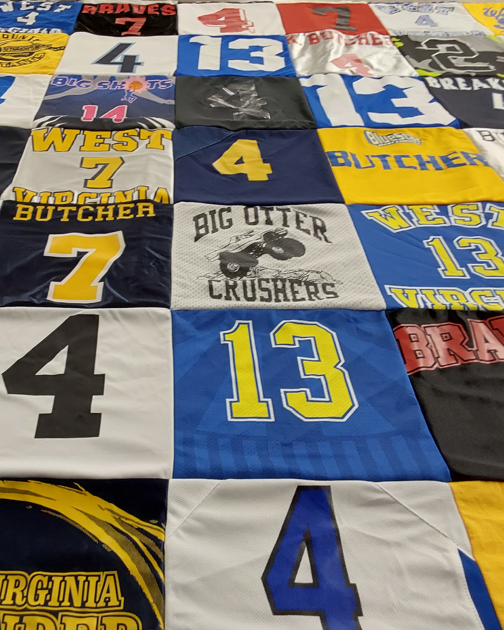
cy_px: 312
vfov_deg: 49.1
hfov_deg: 39.5
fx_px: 690
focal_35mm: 37
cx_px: 156
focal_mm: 2.91
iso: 100
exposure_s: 1/50
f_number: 1.9
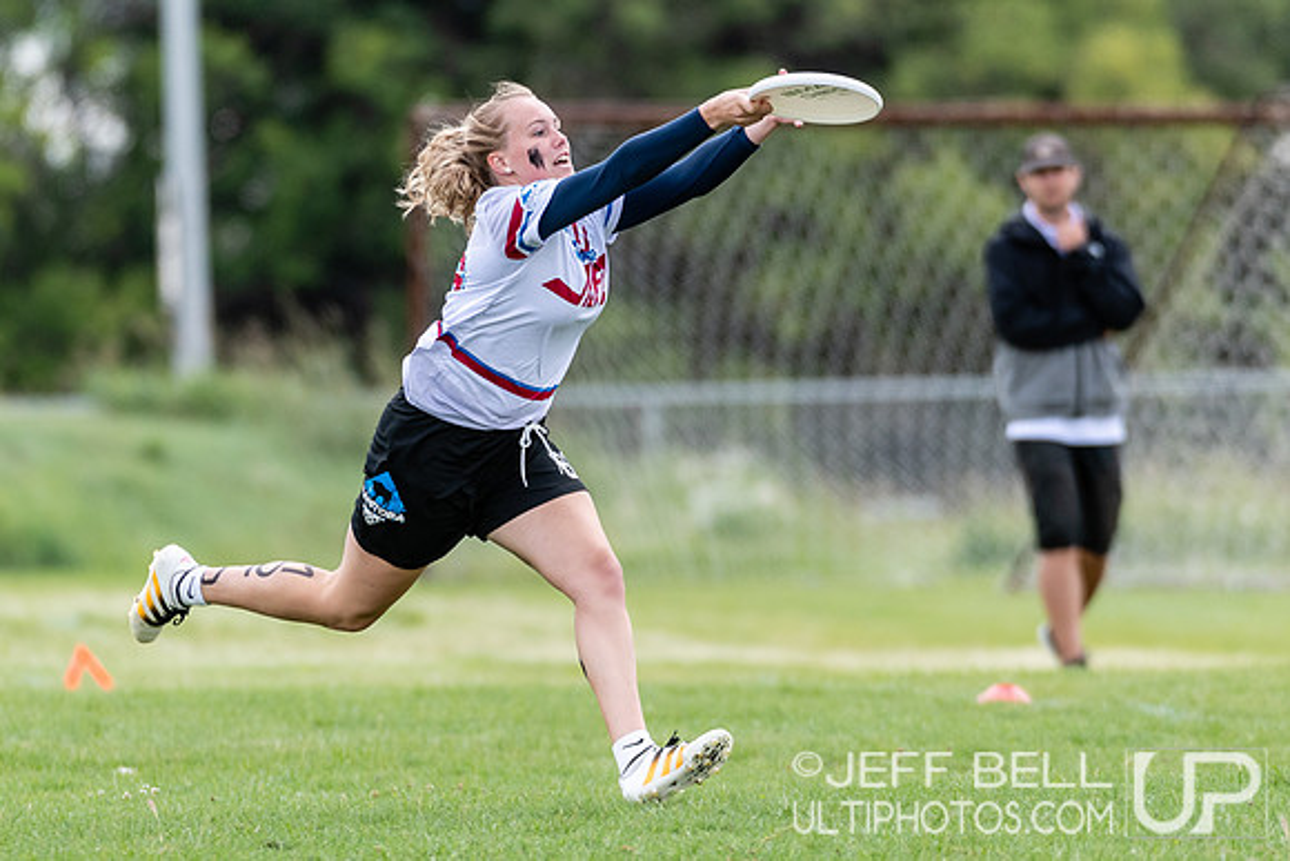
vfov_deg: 2.0
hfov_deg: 2.9
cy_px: 367
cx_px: 626
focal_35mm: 701
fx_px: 25141
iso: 360
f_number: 4
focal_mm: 340
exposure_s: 1/1250
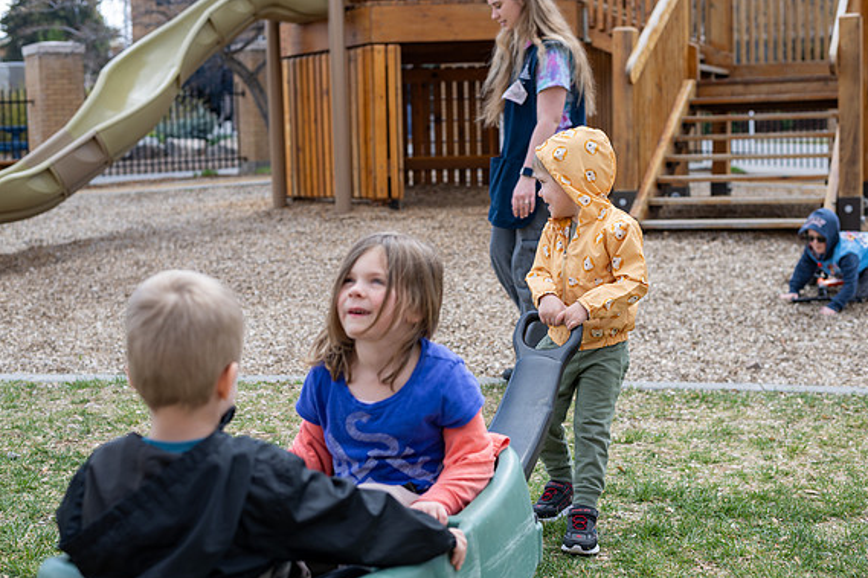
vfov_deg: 26.5
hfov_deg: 38.9
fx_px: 1229
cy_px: 294
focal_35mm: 51
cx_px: 441
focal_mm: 50
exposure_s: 1/500
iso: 100
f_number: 4
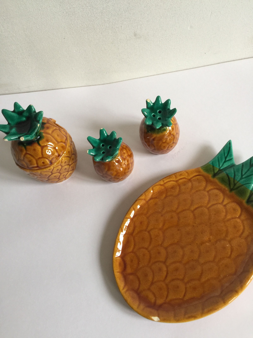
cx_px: 126
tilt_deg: -64.6
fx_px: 283
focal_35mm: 29
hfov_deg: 48.2
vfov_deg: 61.7
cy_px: 169
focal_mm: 4.15
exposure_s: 1/33
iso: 64
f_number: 2.2
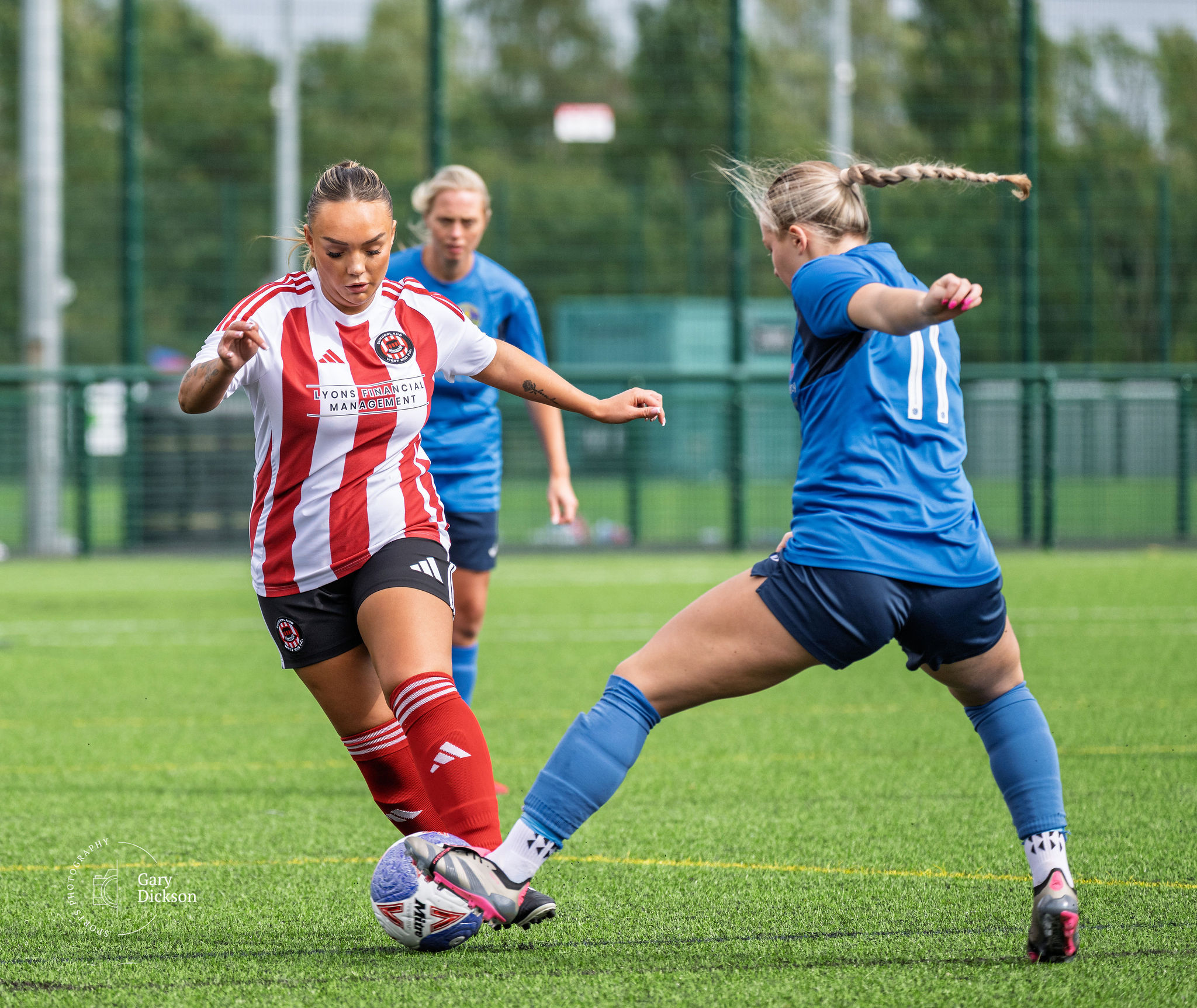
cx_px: 415
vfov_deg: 4.6
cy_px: 387
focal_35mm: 347
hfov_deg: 5.5
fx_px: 12547
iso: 360
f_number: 5
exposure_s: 1/1250
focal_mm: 240
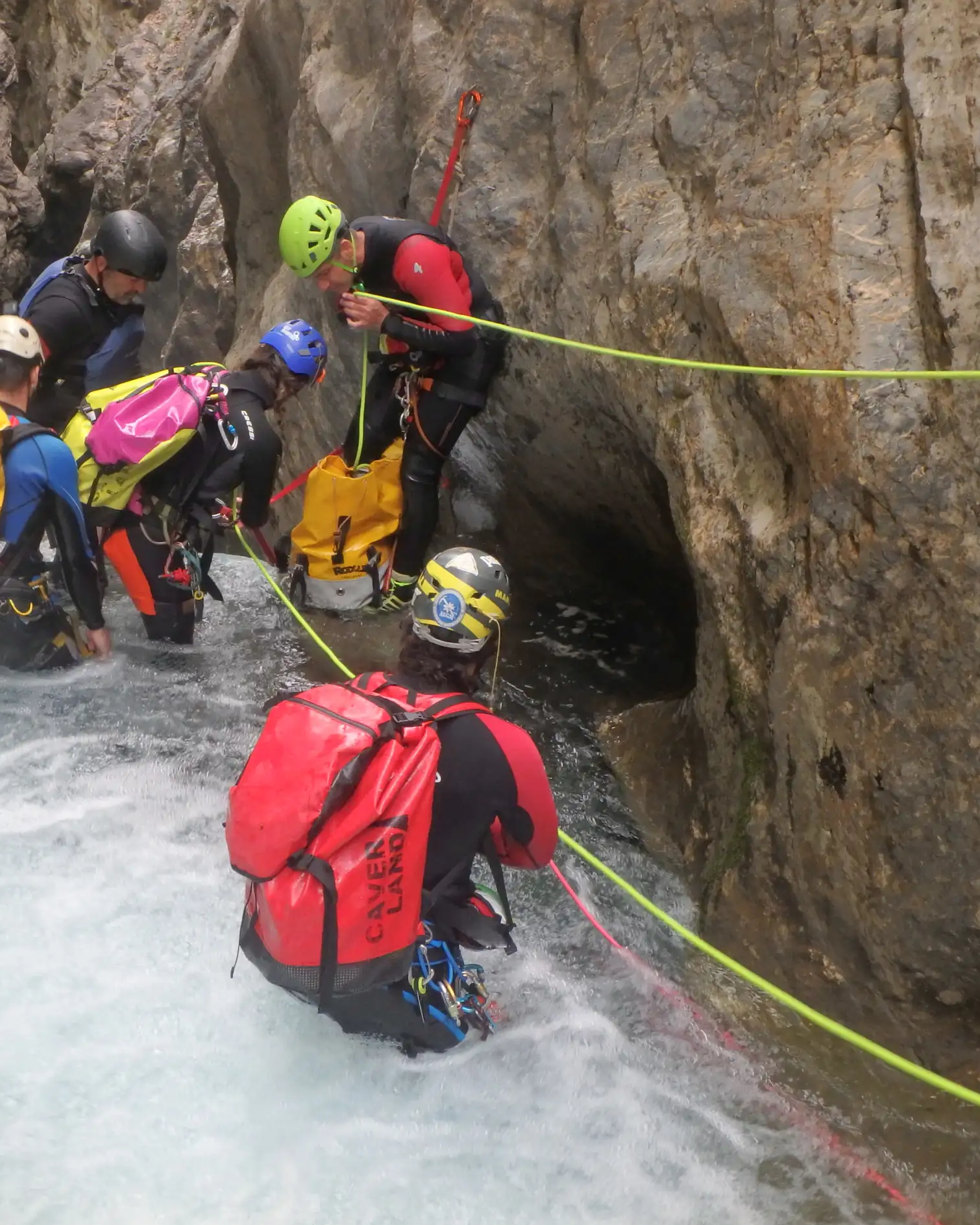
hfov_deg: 33.1
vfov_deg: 41.2
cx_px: 316
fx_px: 1632
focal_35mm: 45
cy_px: 622
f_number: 4.9
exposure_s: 1/50
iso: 200
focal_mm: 6
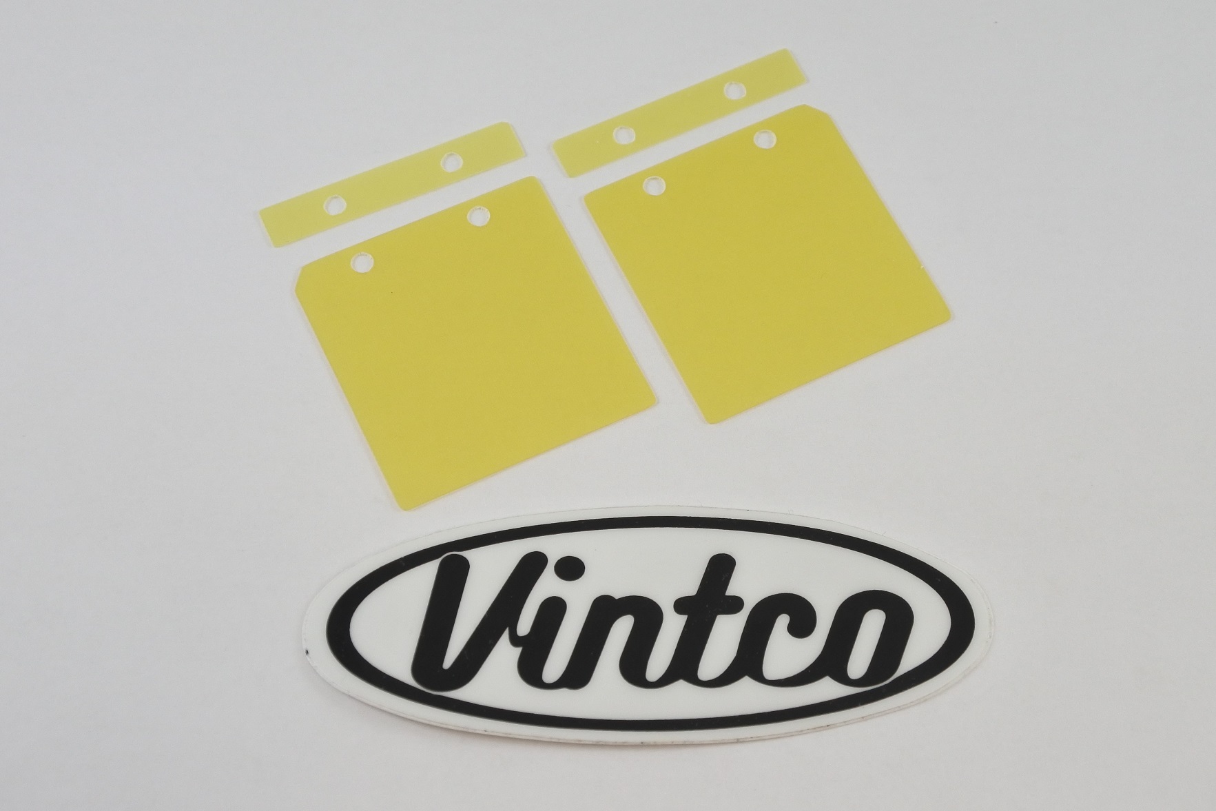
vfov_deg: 26.0
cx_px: 608
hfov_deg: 38.2
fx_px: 1756
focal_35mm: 52
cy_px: 406
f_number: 4.5
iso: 400
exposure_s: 1/160
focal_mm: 19.3
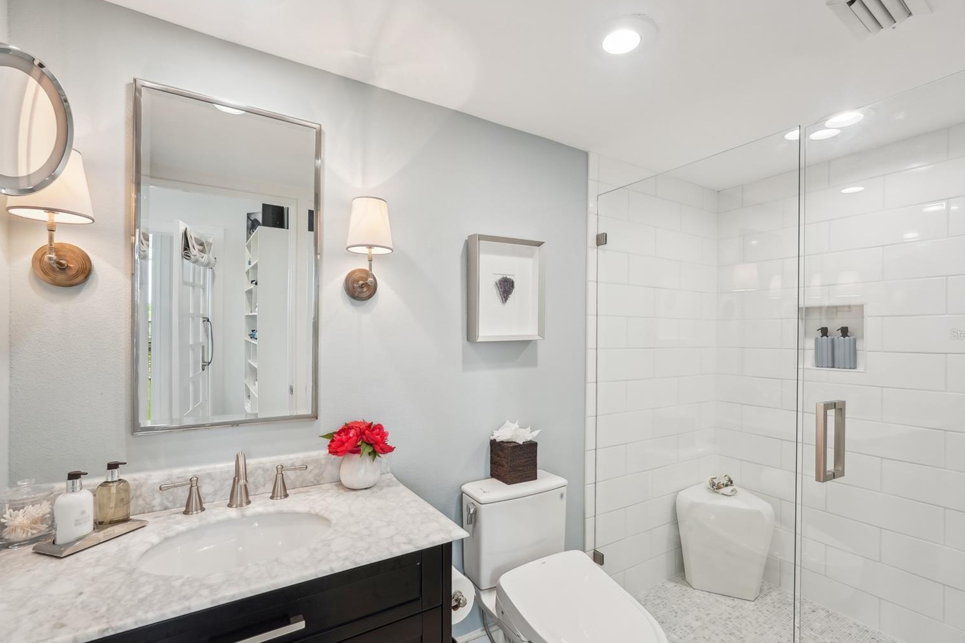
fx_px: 456
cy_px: 334
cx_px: 495
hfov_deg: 93.3
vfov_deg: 70.4
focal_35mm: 17
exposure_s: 1/30
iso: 400
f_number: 8
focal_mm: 16
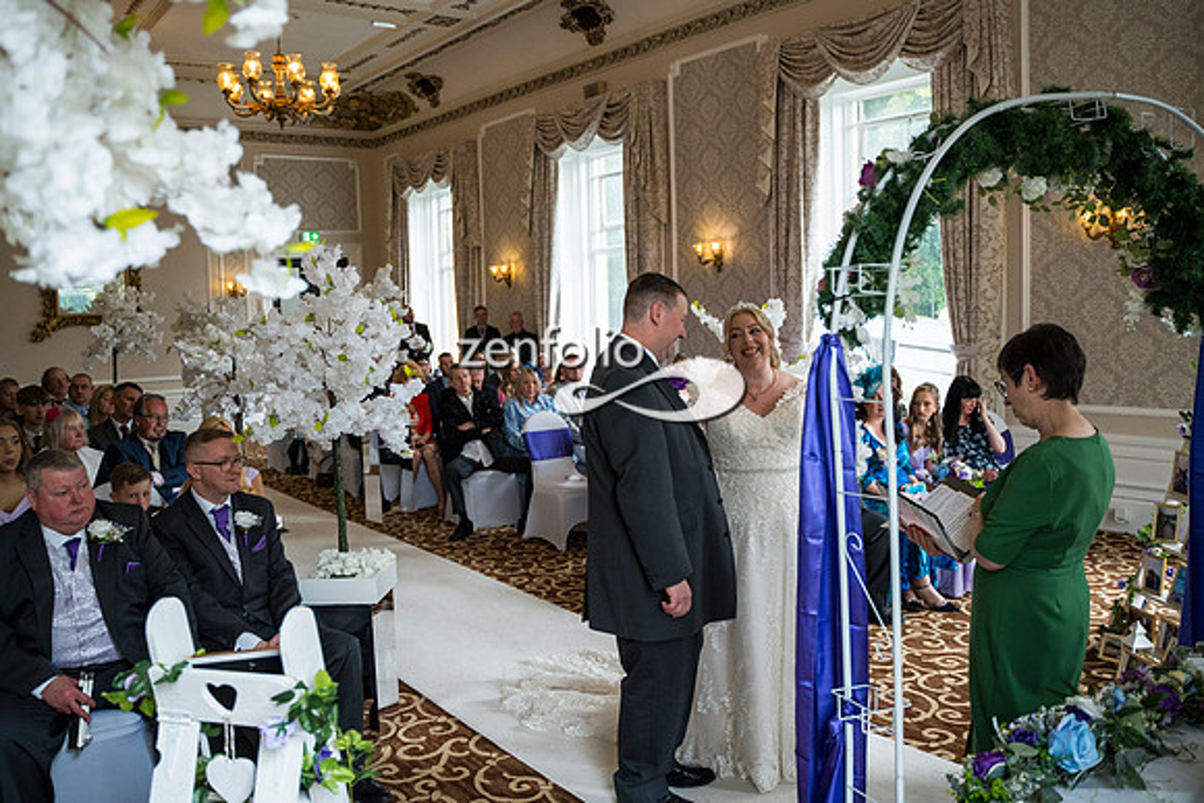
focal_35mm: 29
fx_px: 978
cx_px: 581
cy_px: 387
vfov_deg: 44.7
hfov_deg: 63.2
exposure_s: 1/1250
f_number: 2.8
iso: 1600
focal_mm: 28
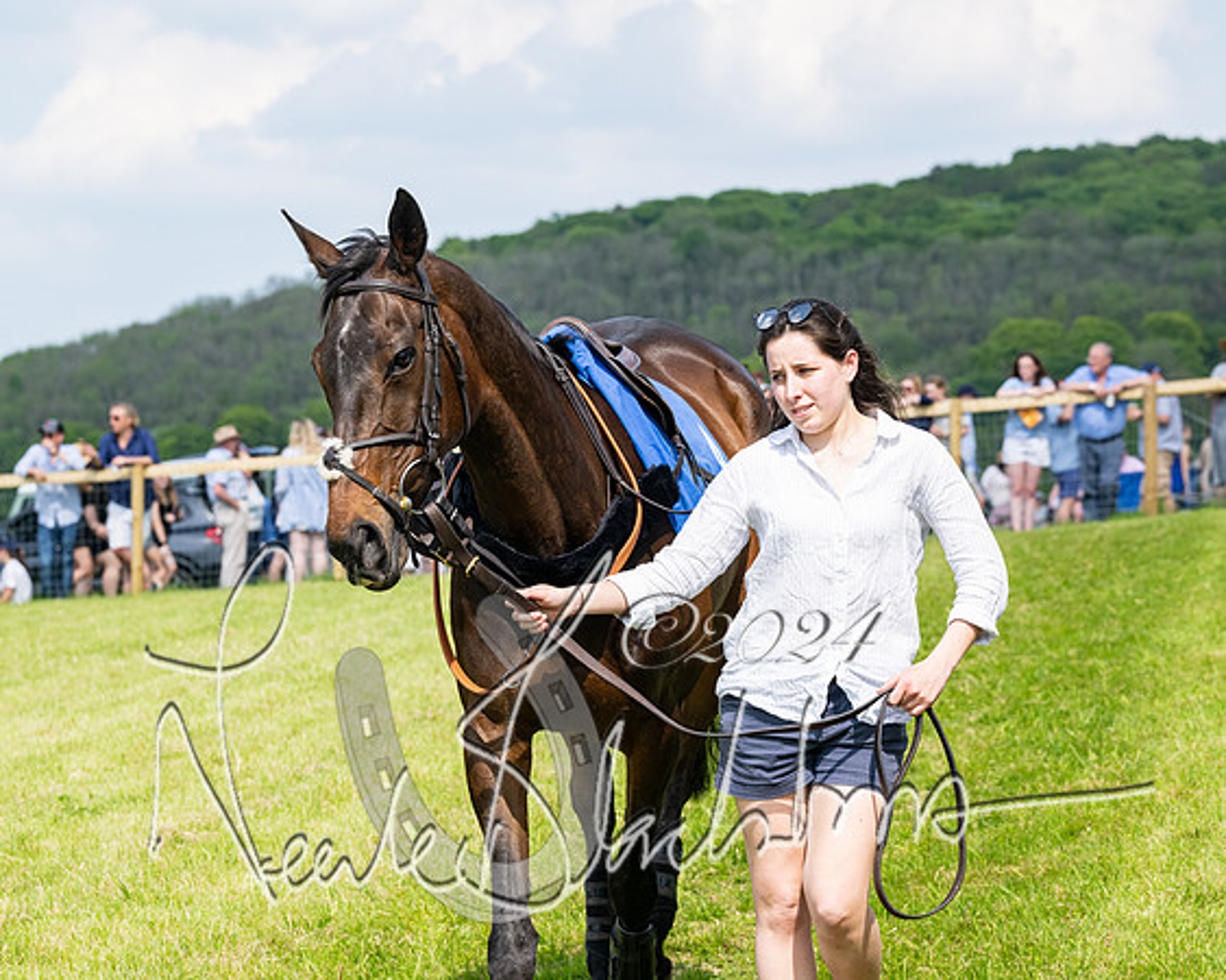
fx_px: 5109
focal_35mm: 141
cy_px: 490
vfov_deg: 11.0
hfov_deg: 13.7
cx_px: 613
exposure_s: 1/1000
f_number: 8
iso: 400
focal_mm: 125
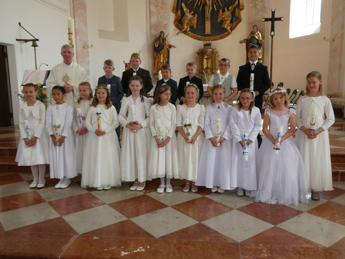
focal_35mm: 31
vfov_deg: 45.4
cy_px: 130
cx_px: 172
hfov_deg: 58.4
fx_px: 309
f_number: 3.5
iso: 160
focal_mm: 5.4
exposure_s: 1/60
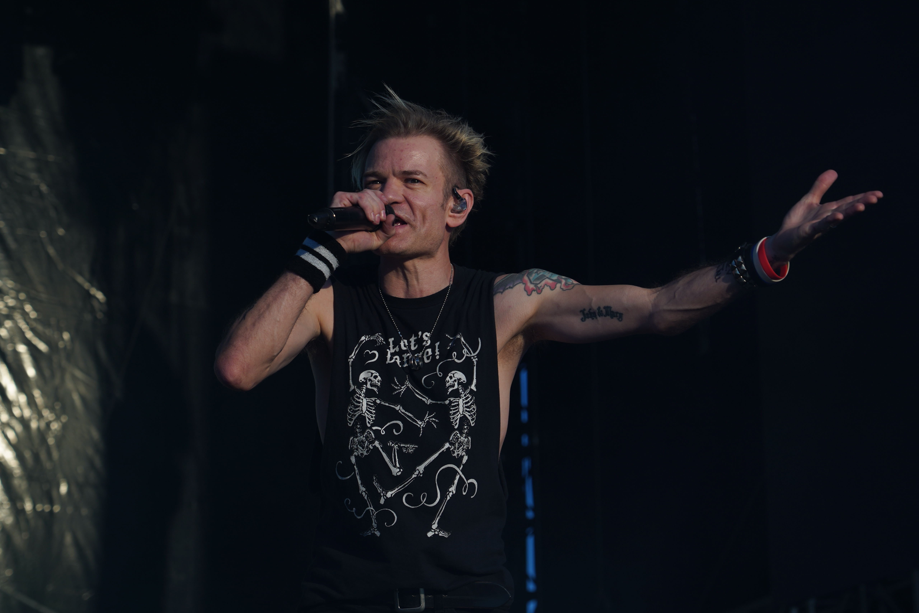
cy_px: 302
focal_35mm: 123
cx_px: 530
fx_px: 3140
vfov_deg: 11.1
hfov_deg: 16.6
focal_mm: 105
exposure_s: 1/400
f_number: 7.1
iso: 100
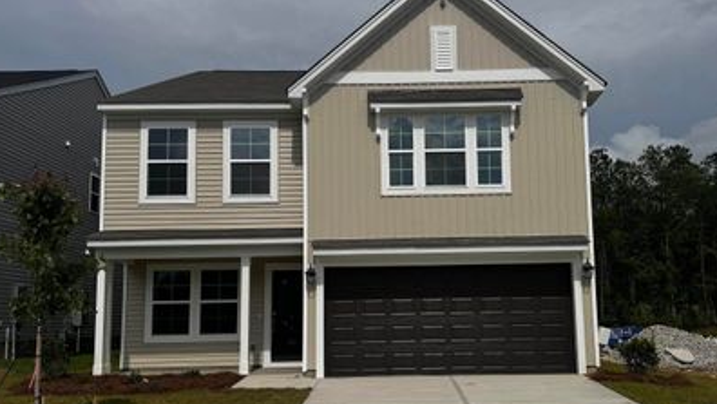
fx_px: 628
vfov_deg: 35.5
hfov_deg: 59.3
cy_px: 249
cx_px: 400
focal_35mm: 33
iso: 80
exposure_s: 1/12346
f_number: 1.78
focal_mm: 6.76
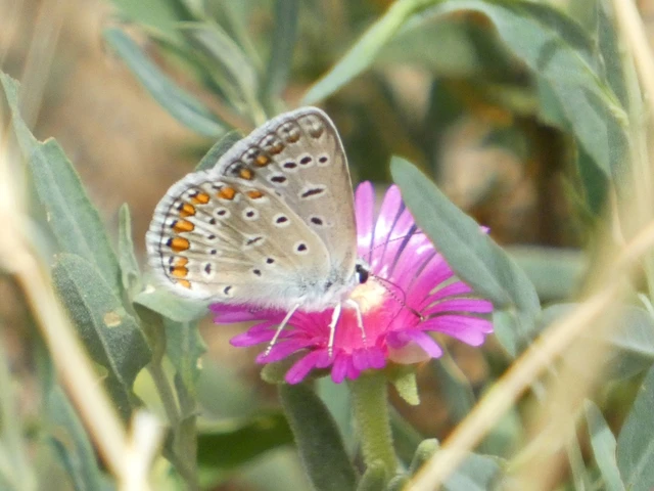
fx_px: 21765
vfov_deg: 1.3
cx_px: 327
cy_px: 246
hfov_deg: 1.7
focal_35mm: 1152
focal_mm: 206.4
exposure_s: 1/1300
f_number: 5.8
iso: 800
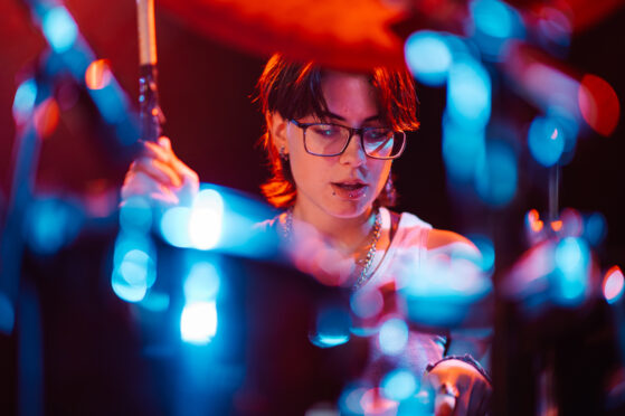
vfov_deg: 16.1
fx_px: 1475
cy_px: 208
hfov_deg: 23.9
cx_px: 312
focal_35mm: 85
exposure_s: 1/400
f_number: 1.4
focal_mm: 85
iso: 400
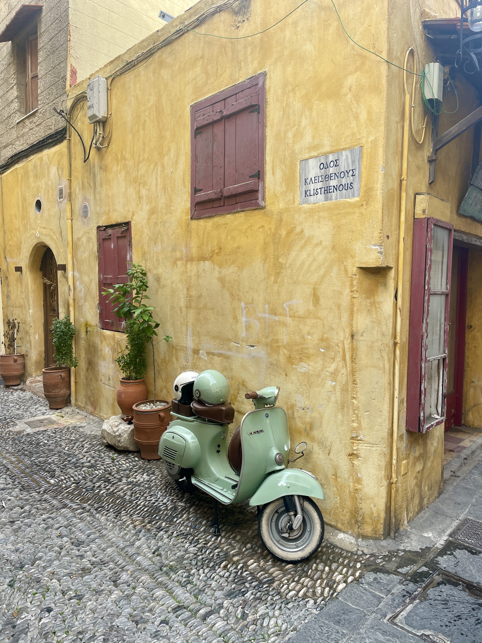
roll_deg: +0.0
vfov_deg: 67.3
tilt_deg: -3.7
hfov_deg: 53.1
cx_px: 241
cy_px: 322
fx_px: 483
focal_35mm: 26
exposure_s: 1/327
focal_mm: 4.2
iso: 32
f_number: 1.6
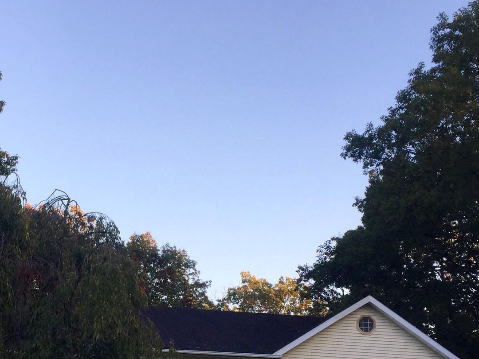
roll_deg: -3.5
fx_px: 761
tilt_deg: +14.4
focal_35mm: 55
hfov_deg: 34.4
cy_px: 281
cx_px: 137
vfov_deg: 26.1
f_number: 2.2
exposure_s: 1/278
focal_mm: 4.15
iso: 32
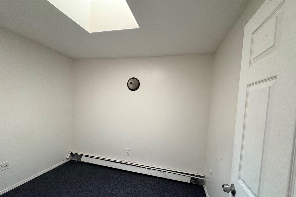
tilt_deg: -0.3
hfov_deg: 100.4
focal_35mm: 15
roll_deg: -3.1
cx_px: 150
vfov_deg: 77.0
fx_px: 123
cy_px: 110
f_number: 2.2
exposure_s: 1/60
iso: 250
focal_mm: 2.22
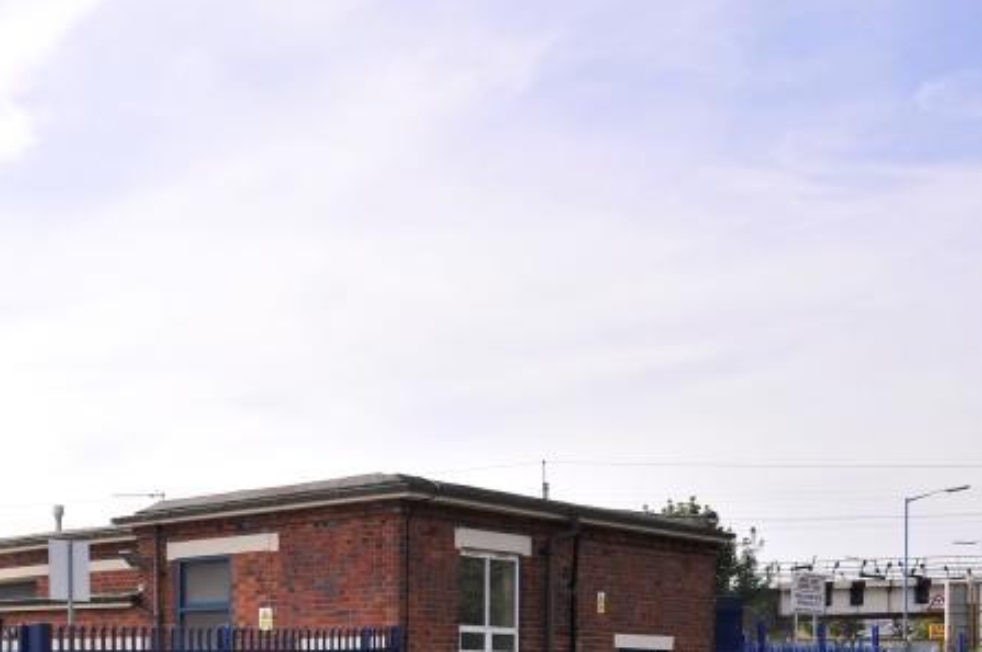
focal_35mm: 55
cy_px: 706
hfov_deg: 31.7
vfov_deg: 23.2
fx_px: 1499
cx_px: -127
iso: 200
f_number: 8
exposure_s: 1/400
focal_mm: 24
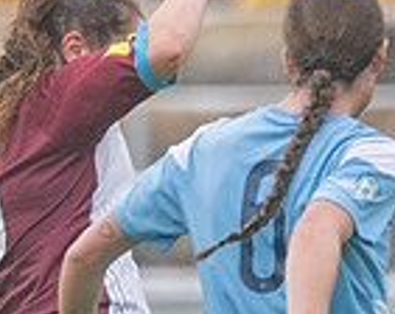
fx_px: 32550
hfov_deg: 0.7
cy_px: 348
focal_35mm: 2792
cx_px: 143
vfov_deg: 0.6
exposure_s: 1/1600
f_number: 2.8
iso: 320
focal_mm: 300
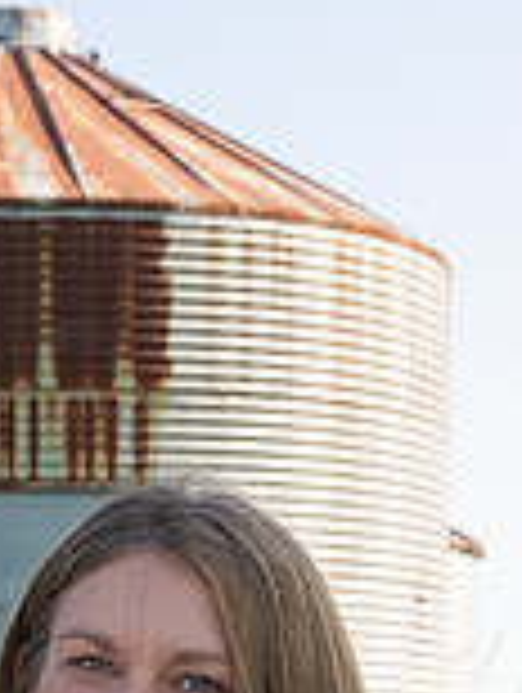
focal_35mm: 152
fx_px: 3048
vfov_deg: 12.3
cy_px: 1071
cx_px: -99
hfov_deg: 9.7
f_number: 9
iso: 400
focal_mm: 42
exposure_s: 1/320
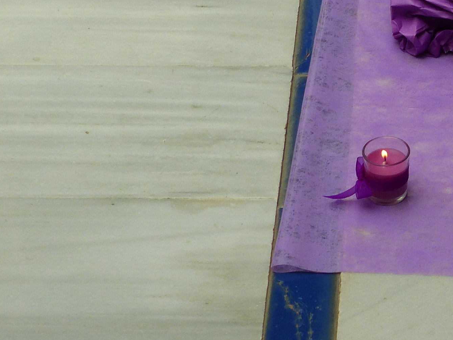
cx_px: 462
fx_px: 1753
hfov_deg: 14.5
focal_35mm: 134
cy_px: 3
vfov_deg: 11.0
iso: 100
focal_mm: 8.1
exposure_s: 1/200
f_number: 4
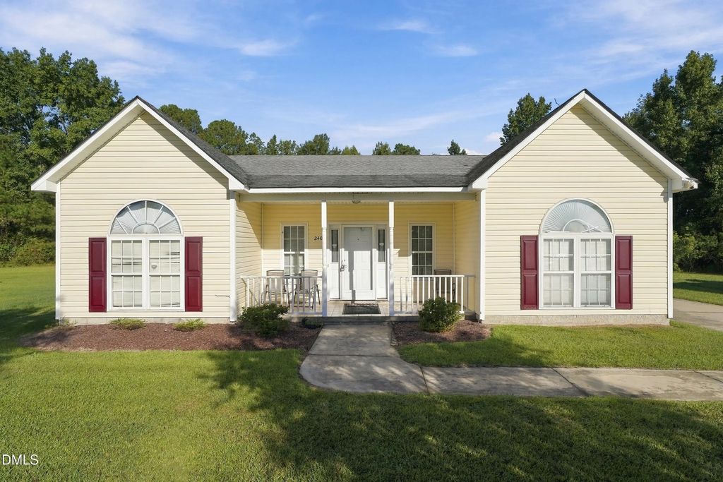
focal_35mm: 19
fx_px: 380
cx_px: 362
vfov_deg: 64.8
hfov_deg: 87.2
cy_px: 241
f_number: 8
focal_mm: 18.9
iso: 400
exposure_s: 1/2000
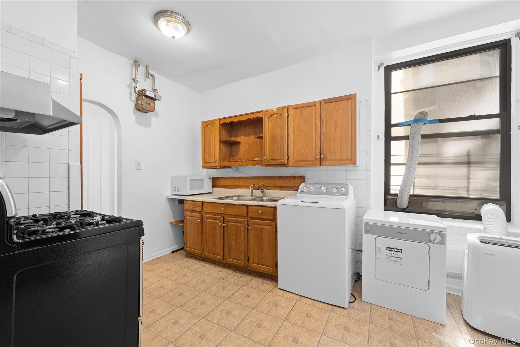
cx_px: 260
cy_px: 174
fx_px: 202
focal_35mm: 14
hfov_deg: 104.3
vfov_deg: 81.2
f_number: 10
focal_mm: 14
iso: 250
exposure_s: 1.3
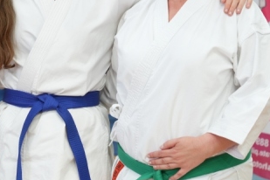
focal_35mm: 272
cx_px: 20
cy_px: 28
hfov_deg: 7.5
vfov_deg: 5.0
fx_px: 2040
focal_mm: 105
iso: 800
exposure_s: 1/80
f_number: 5.6
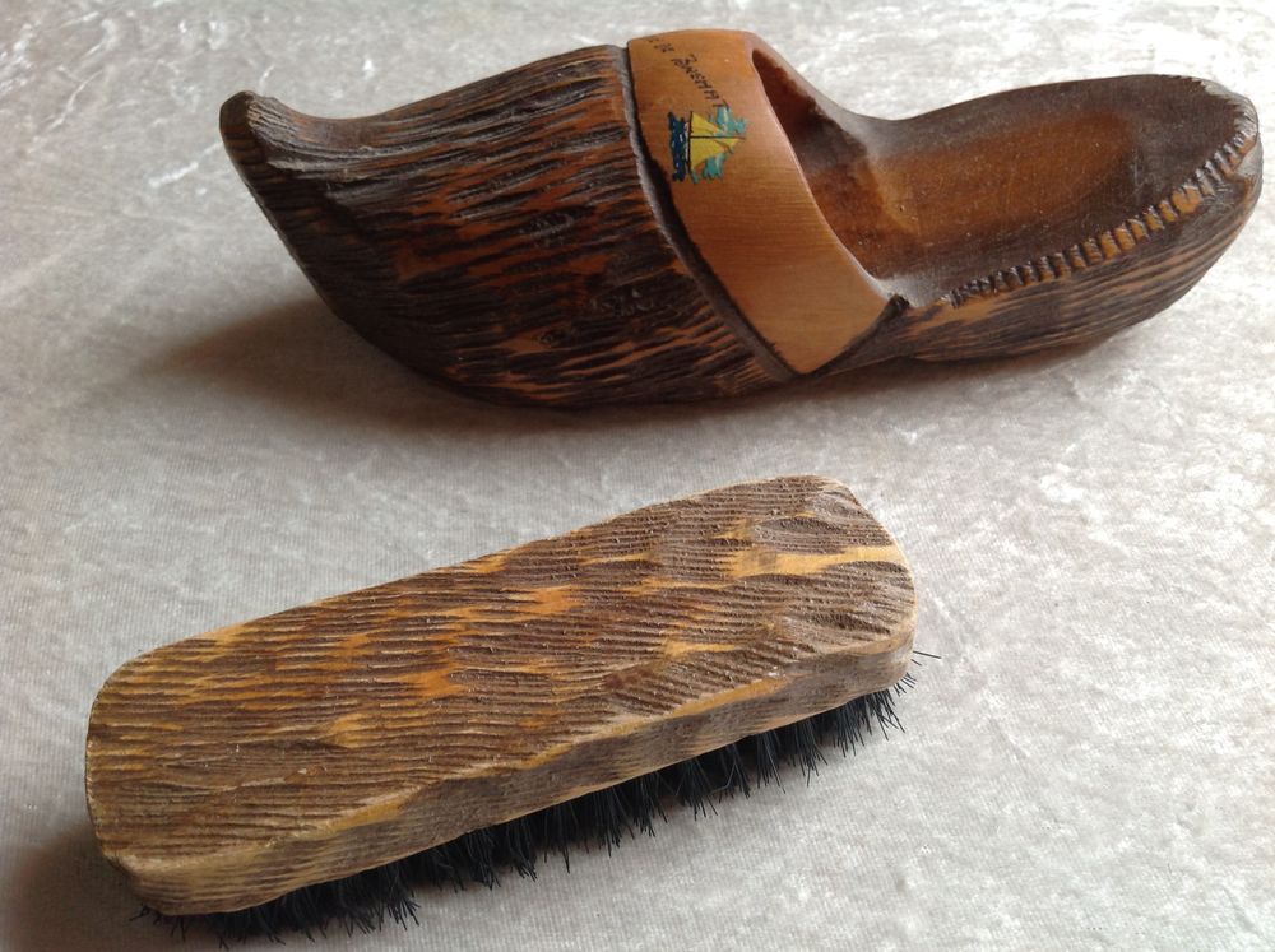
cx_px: 638
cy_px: 476
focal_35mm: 35
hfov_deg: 52.7
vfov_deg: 40.6
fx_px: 1287
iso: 80
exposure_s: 1/15
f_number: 2.4
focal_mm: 4.28
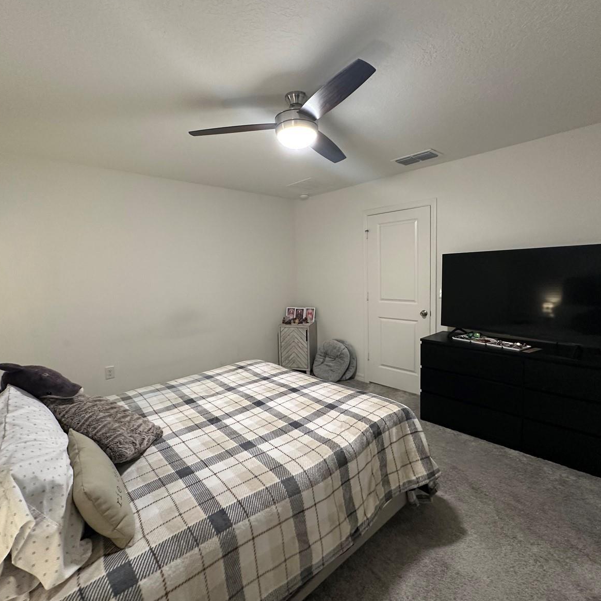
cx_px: 290
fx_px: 334
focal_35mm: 17
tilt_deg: -3.0
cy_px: 295
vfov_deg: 84.0
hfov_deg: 83.9
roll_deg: +1.6
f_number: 2.2
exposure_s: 1/60
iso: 320
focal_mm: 2.22
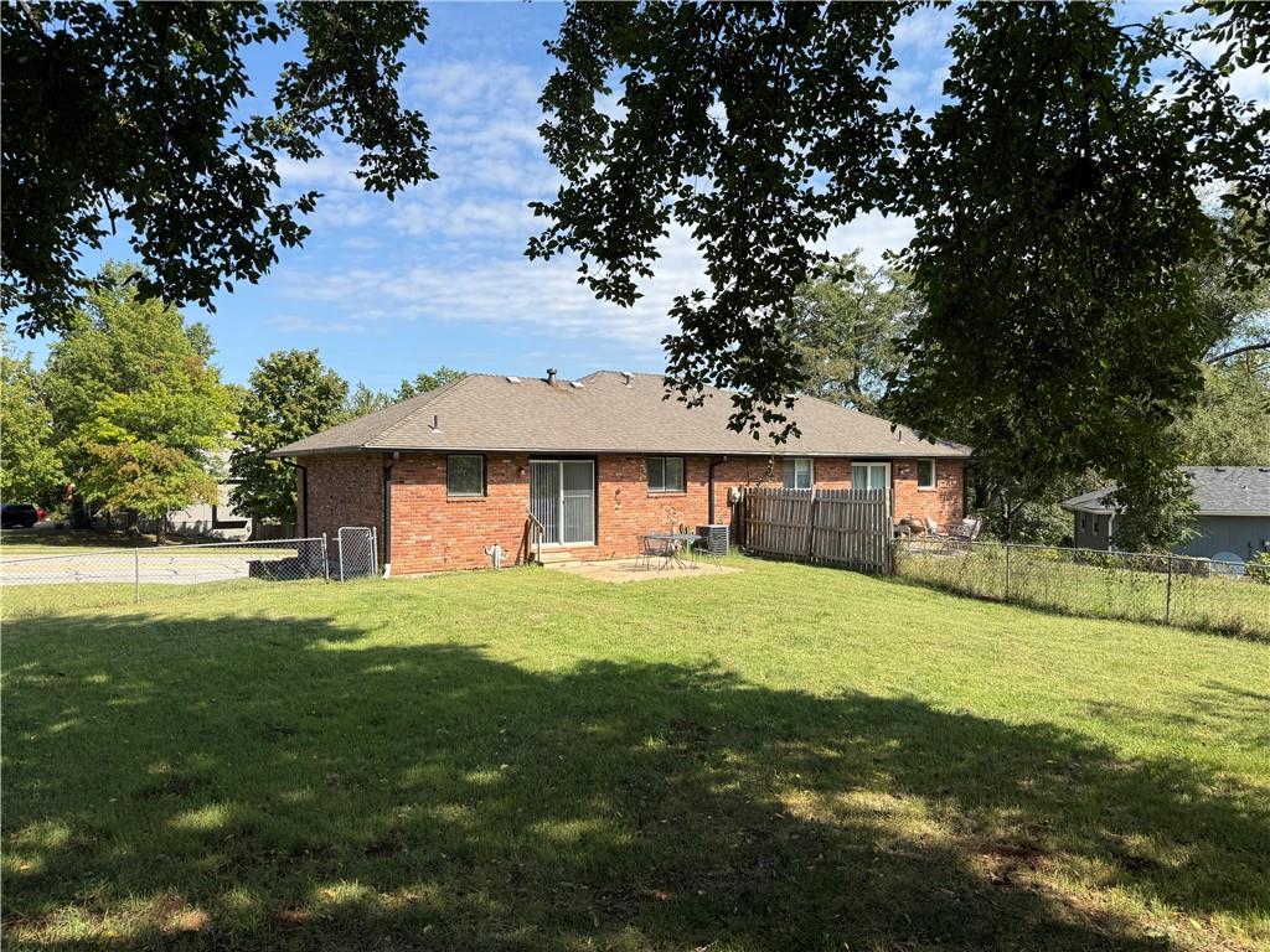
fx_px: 881
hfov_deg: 71.6
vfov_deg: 56.8
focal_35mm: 24
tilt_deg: +0.0
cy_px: 476
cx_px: 635
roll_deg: +0.1
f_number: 1.78
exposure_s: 1/2907
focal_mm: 6.76
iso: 80
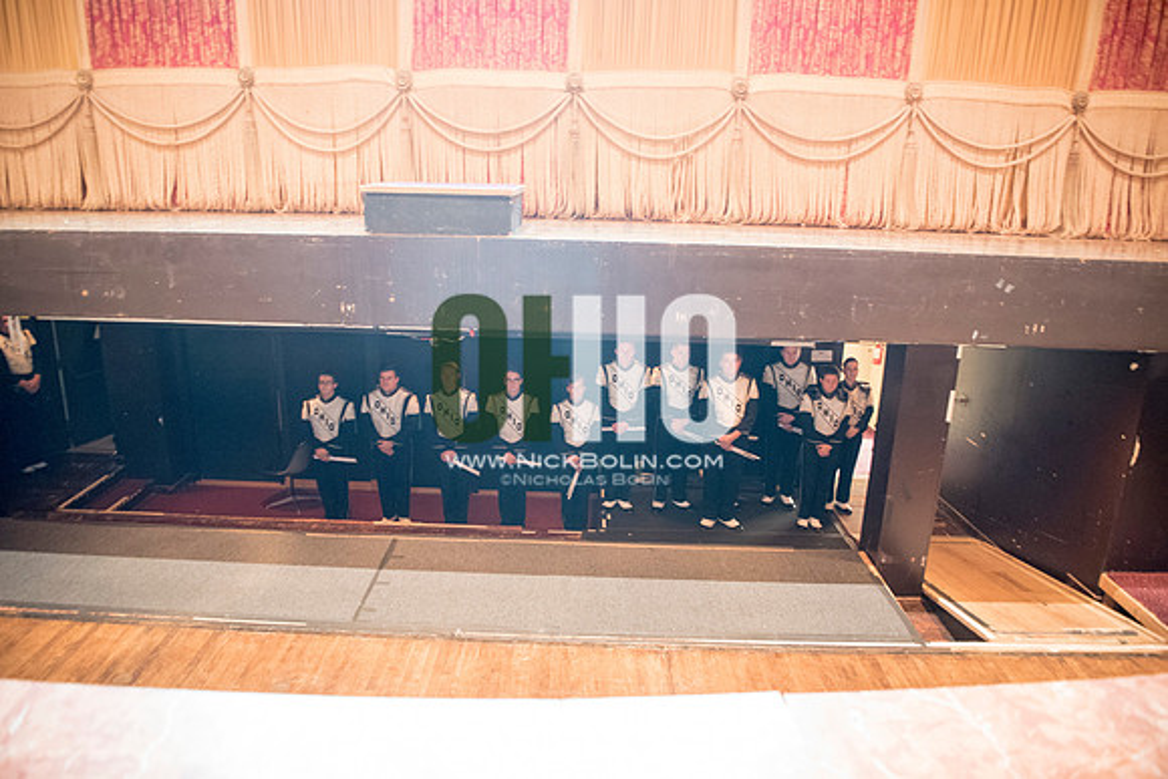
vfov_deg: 53.2
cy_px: 390
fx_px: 779
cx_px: 584
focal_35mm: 24
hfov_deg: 73.7
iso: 4000
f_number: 2.8
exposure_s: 1/5
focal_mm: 24
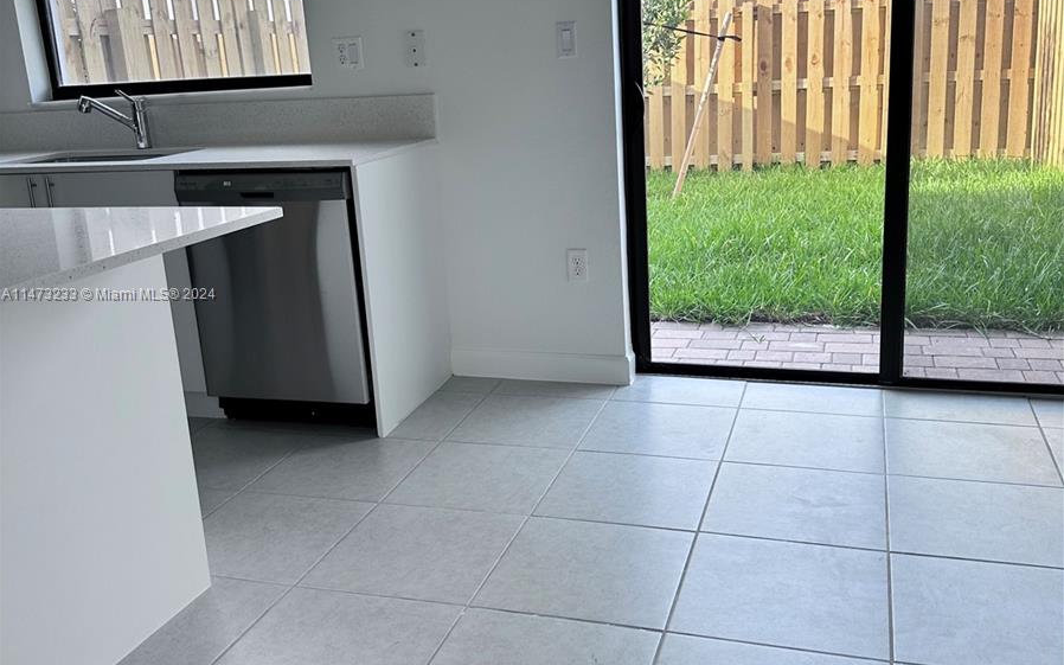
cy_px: 295
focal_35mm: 34
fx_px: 986
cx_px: 532
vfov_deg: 37.2
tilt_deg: -13.2
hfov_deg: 56.7
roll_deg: +3.5
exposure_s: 1/191
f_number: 1.78
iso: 80
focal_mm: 6.86
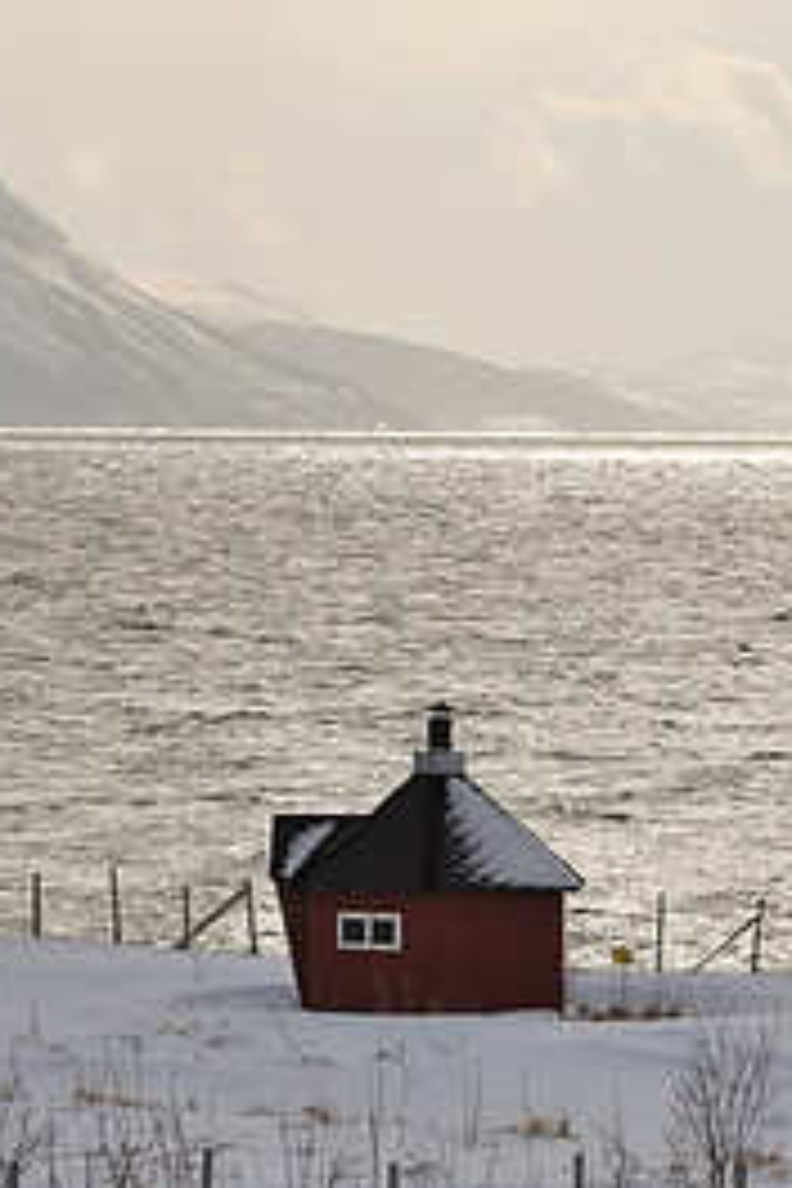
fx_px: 11780
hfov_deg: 3.9
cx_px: 398
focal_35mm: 357
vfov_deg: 5.8
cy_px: 536
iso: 200
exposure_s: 1/2000
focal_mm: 140
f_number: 7.1
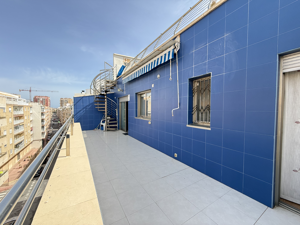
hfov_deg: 102.1
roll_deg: -0.9
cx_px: 150
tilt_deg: -1.1
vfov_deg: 85.7
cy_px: 112
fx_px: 121
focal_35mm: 14
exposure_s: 1/631
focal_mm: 2.22
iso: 64
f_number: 2.2
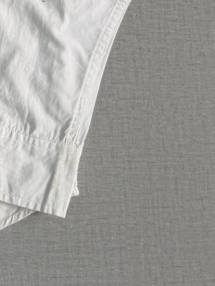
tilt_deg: -82.3
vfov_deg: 17.9
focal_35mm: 101
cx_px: -208
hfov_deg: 12.9
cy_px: -105
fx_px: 836
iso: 64
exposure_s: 1/121
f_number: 1.78
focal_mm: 6.76
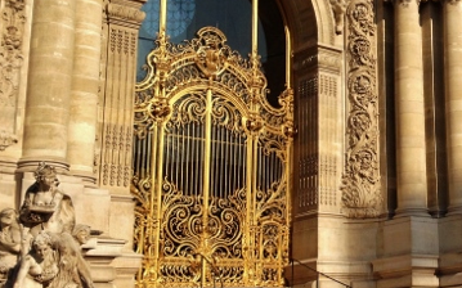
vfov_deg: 16.7
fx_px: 982
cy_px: 99
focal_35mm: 78
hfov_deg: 24.8
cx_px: 497
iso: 50
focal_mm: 4.13
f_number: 2.4
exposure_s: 1/2262
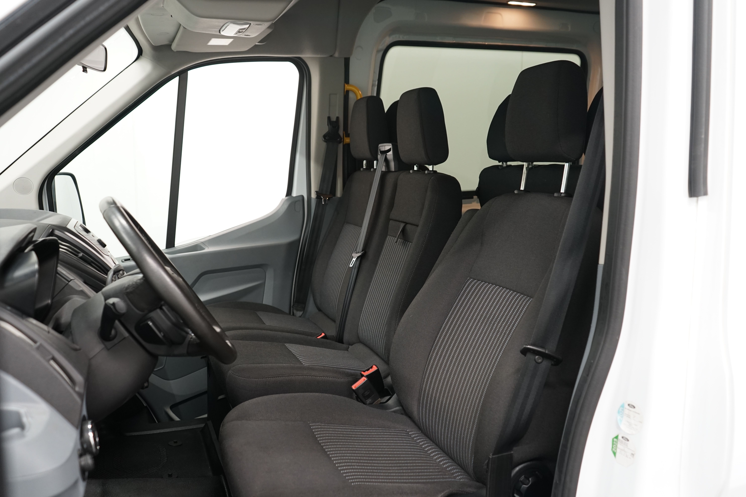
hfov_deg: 61.9
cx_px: 373
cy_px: 248
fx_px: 622
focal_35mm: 30
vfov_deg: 43.6
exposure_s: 1/13
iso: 800
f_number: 4.5
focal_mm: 30
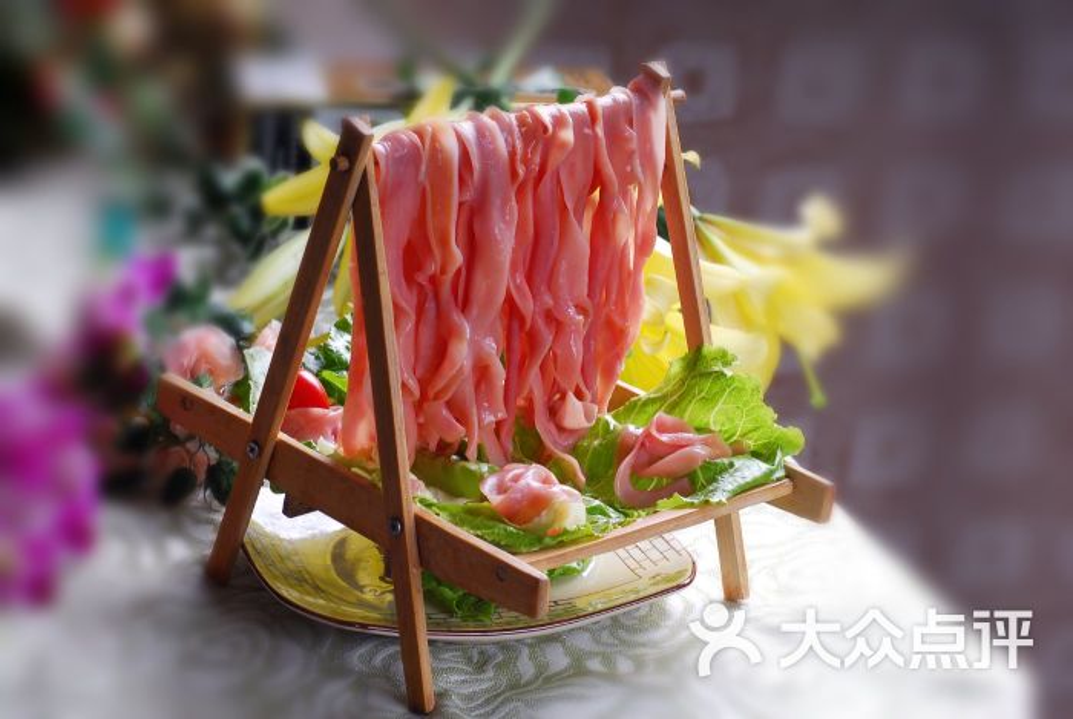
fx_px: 2686
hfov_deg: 22.6
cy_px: 360
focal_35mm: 90
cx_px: 536
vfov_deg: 15.2
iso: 100
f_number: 7.1
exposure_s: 1/200
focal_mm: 60
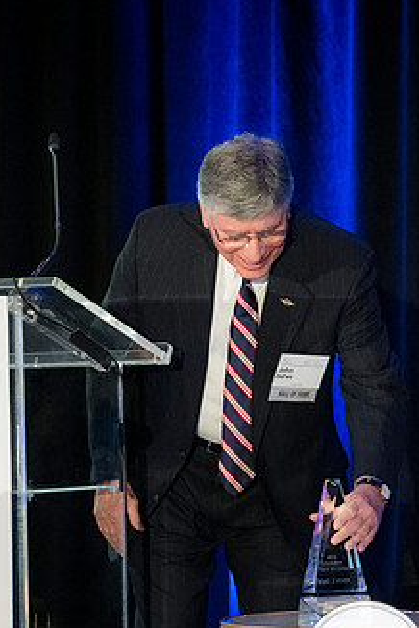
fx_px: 2688
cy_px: 357
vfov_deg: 13.3
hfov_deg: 8.9
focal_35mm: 154
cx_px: 204
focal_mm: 75
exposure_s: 1/125
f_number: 4
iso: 10000
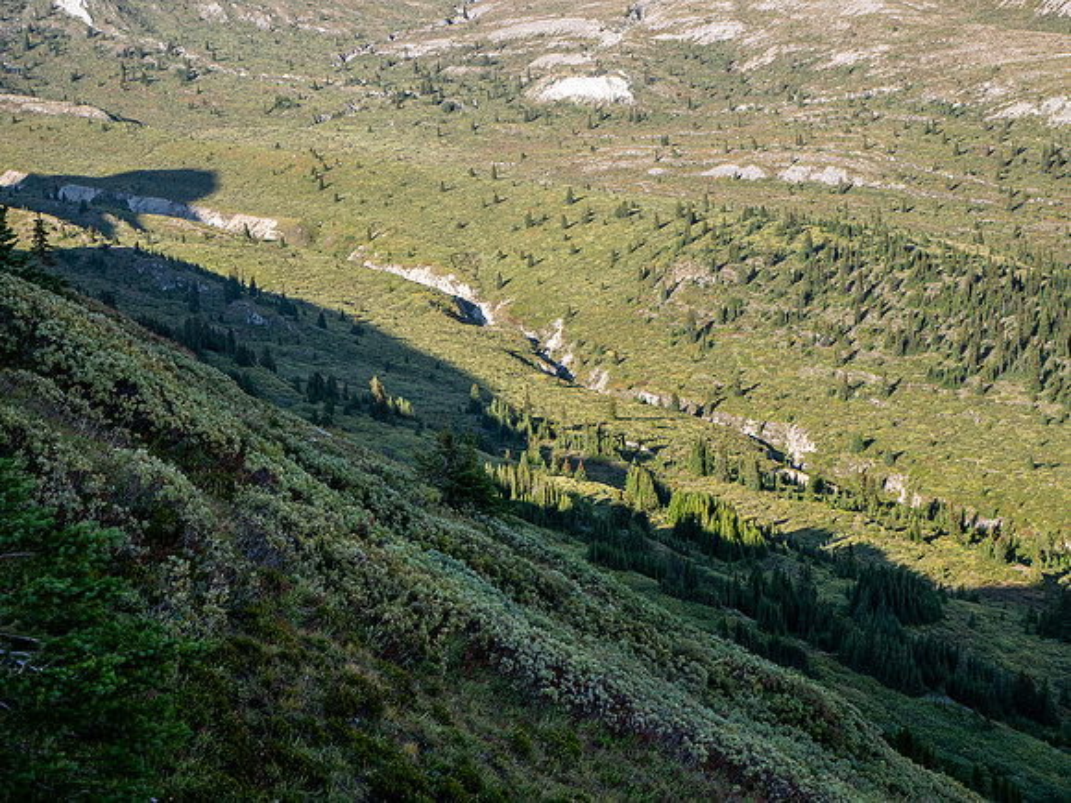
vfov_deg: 22.9
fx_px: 1980
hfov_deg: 30.3
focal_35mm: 64
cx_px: 536
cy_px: 402
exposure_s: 1/80
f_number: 8
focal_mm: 32
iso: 200
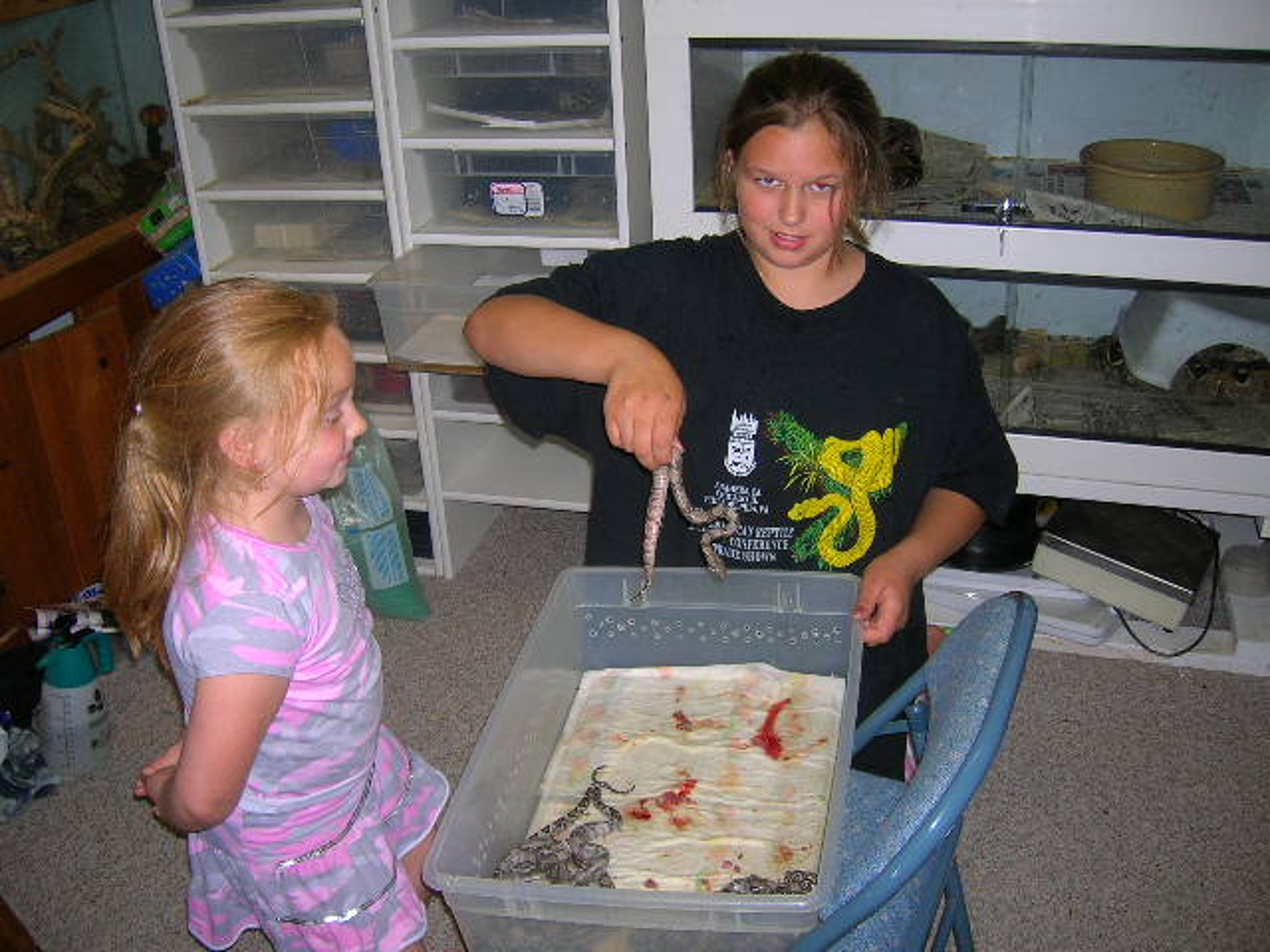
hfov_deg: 54.0
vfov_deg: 41.8
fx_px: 1247
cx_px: 635
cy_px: 476
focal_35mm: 34
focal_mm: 5.7
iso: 51
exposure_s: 1/60.1
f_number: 2.9
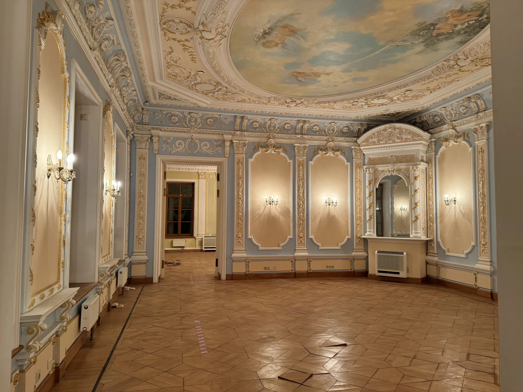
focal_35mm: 24
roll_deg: -0.7
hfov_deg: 71.6
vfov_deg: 56.8
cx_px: 262
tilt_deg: +3.2
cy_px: 196
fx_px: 363
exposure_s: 1/50
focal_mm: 6.86
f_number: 1.78
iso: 160
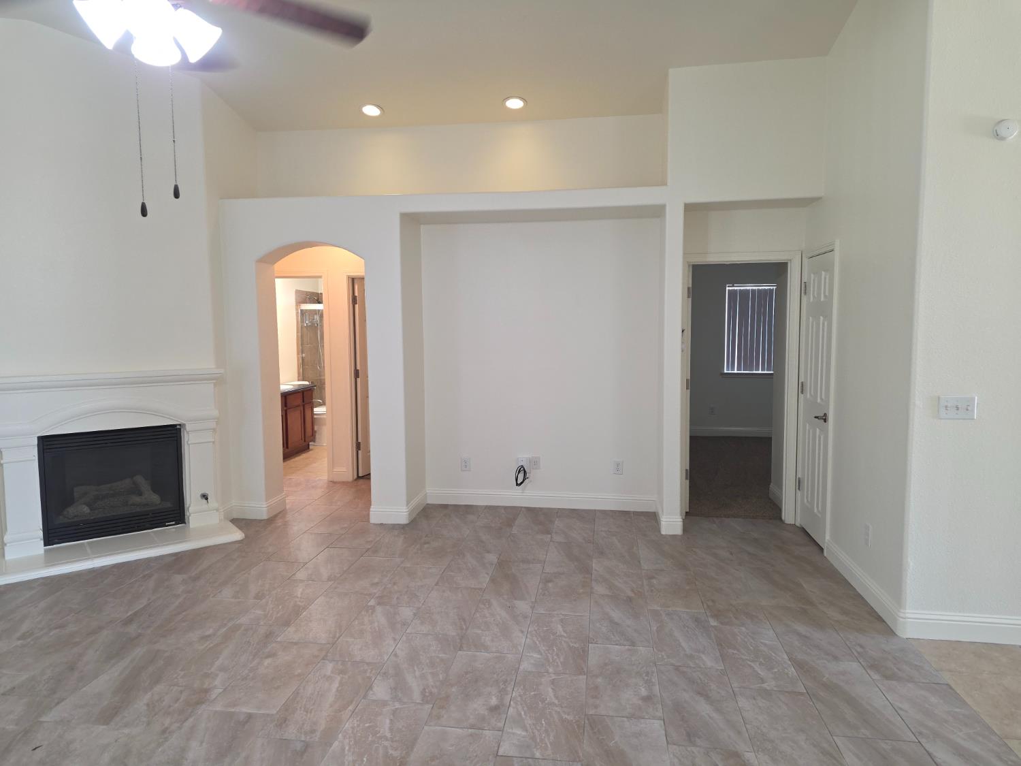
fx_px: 678
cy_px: 383
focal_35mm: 23
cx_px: 510
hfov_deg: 73.9
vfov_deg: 58.9
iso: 125
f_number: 1.7
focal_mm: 6.25
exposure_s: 1/60
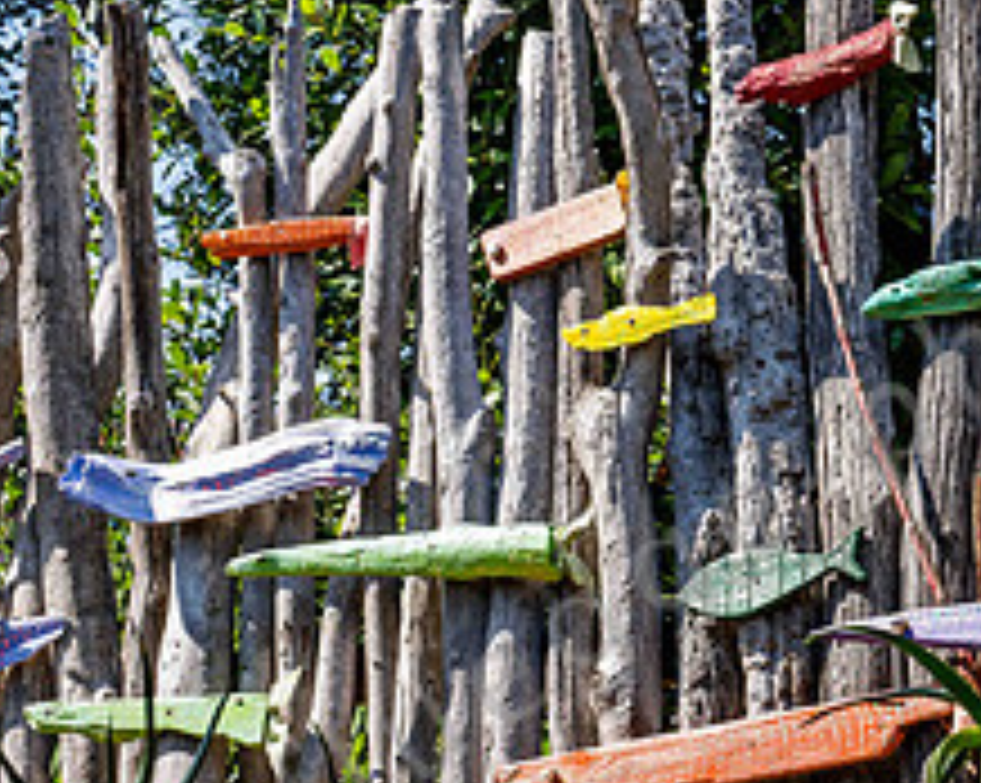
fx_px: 3191
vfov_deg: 14.0
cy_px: 389
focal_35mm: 110
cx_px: 914
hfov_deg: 17.2
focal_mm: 44
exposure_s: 1/400
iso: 250
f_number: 8
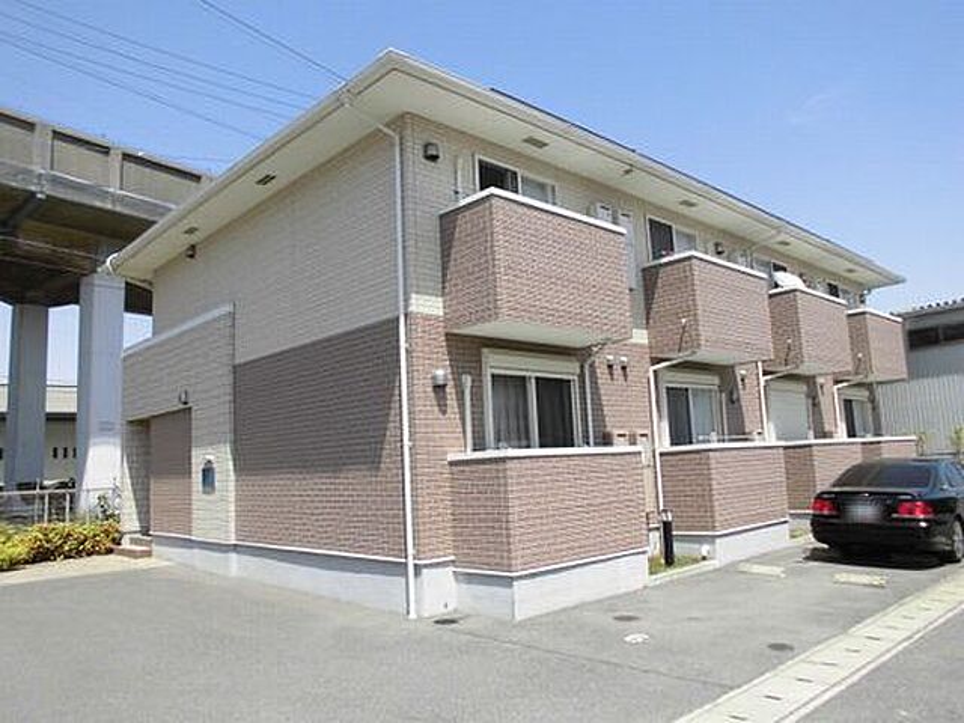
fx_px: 724
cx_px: 482
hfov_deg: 67.3
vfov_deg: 53.1
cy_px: 362
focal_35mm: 26
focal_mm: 4.6
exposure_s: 1/640
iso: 100
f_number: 3.5
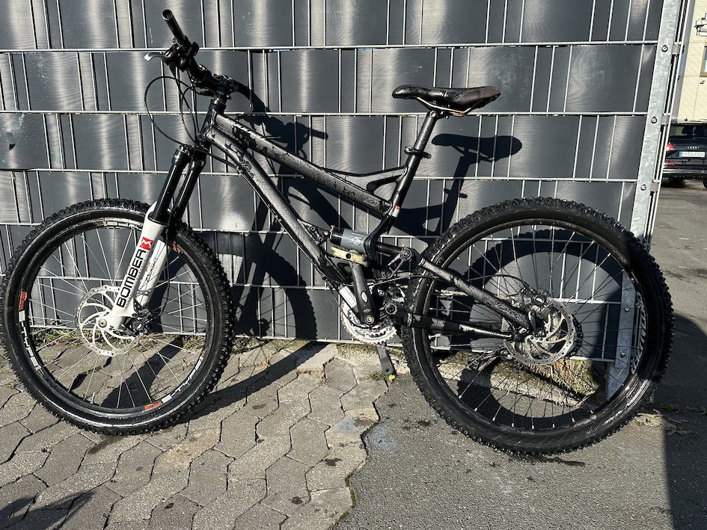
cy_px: 275
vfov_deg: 53.1
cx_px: 338
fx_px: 531
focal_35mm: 26
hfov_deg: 67.3
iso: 80
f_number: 1.78
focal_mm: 6.86
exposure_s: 1/2967
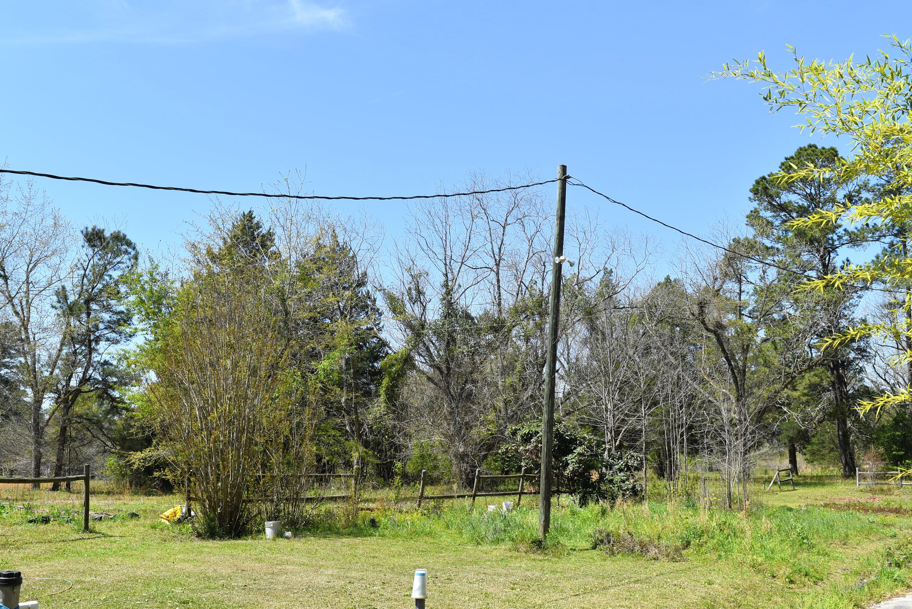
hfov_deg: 51.2
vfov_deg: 35.6
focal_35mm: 38
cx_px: 456
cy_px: 304
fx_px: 951
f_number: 10
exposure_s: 1/400
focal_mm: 25
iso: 200
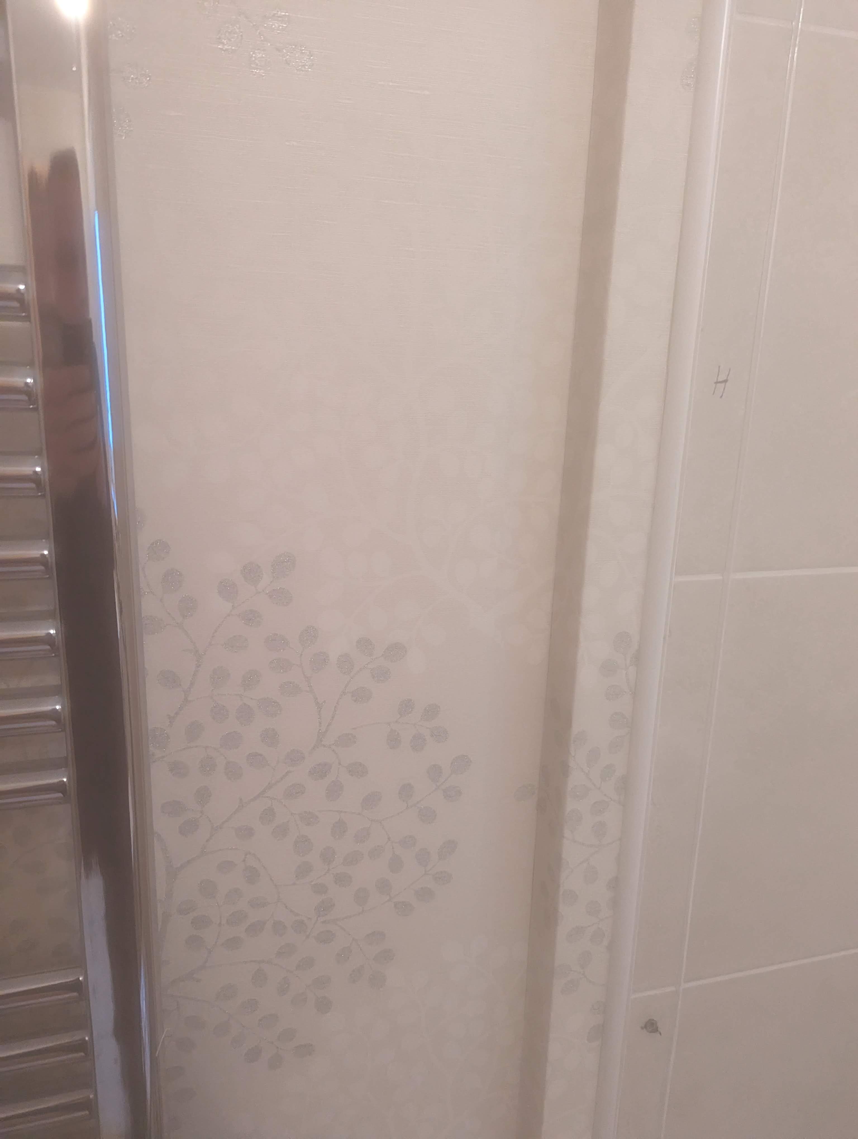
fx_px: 791
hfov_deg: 56.9
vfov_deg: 71.5
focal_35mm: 24
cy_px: 570
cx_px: 429
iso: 833
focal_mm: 6.81
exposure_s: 1/100
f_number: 1.85
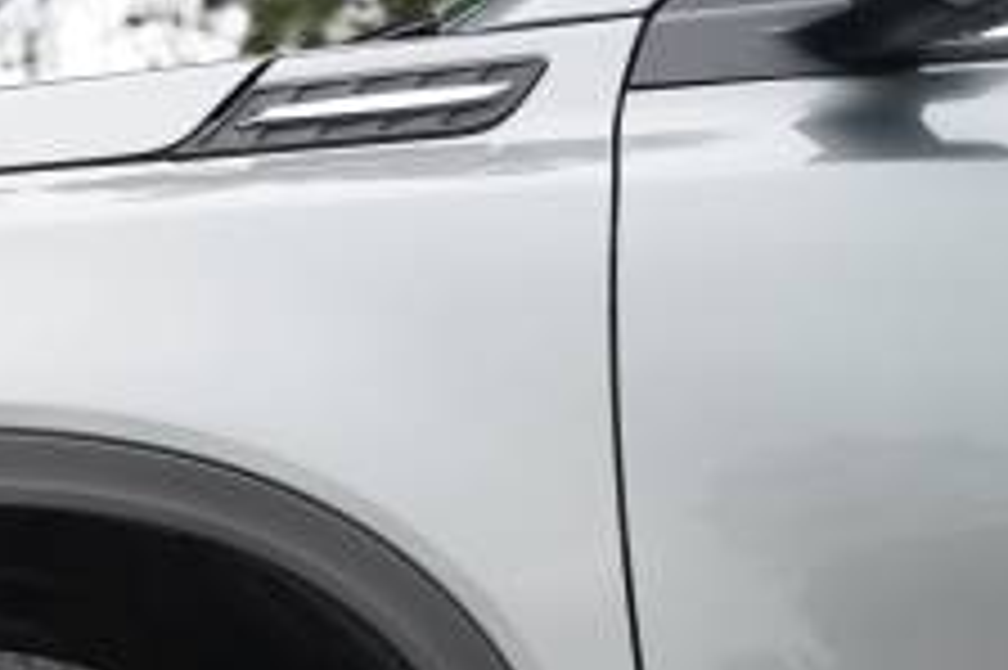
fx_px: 5596
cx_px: -234
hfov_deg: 10.1
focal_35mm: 200
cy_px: 877
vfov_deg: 6.8
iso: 250
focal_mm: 70
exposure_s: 1/80
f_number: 4
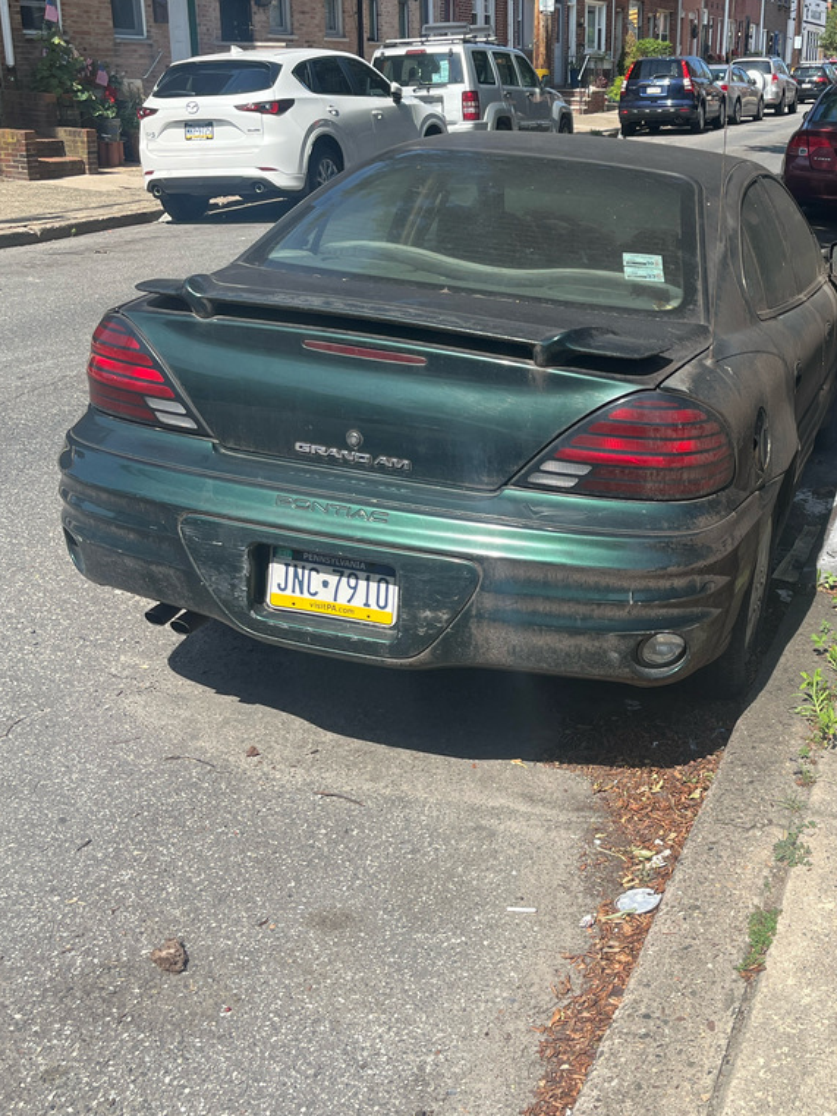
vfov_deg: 45.7
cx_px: 572
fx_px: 1321
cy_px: 524
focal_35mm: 41
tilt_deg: -19.9
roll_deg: -1.2
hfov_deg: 34.7
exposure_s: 1/2268
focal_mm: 5.1
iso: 50
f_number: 1.6
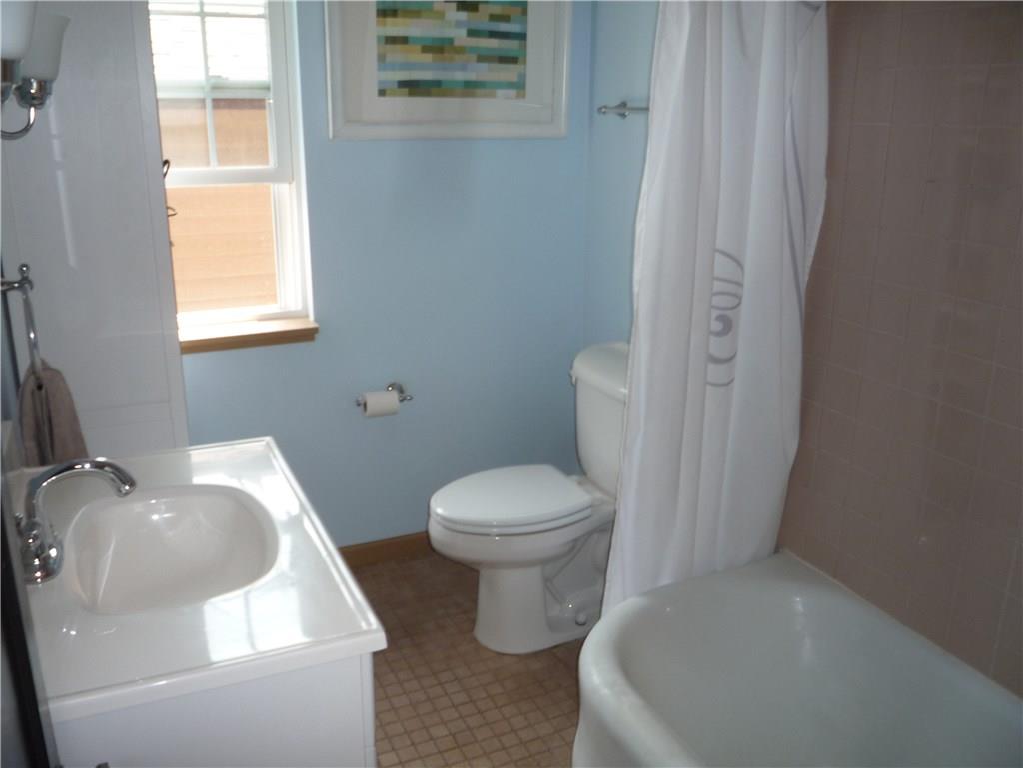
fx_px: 887
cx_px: 512
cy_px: 384
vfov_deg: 46.8
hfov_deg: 60.0
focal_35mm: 30
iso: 100
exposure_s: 1/30
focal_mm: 5.2
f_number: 3.3
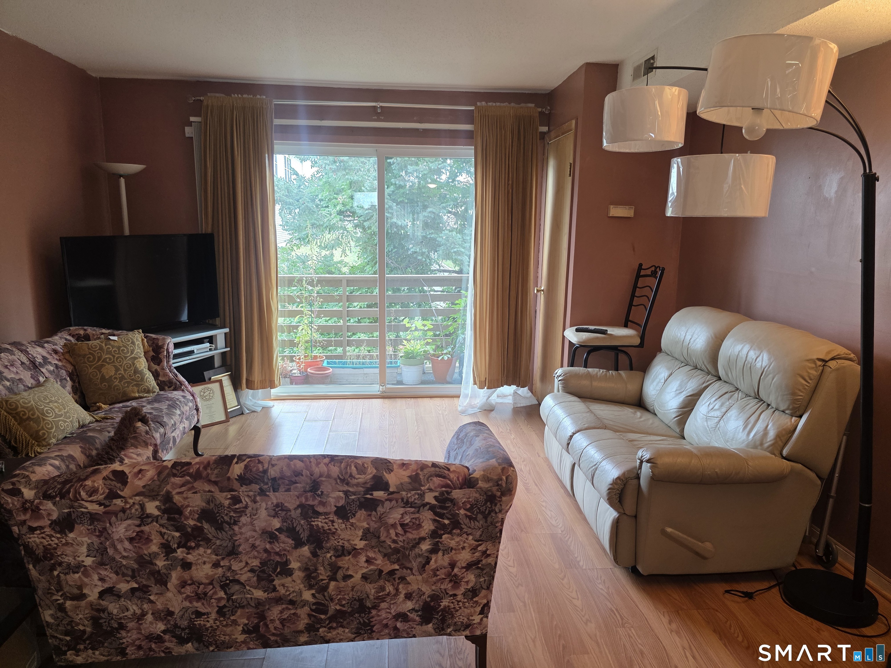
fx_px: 592
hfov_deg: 73.9
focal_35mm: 23
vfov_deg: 58.9
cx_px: 446
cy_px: 334
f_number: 1.7
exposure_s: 1/120
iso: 250
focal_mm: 6.3
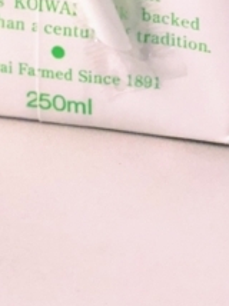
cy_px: -280
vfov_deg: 7.7
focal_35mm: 249
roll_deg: +2.2
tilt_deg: -21.7
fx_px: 2201
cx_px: -100
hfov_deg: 5.9
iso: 100
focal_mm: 6
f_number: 2.4
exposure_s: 1/30
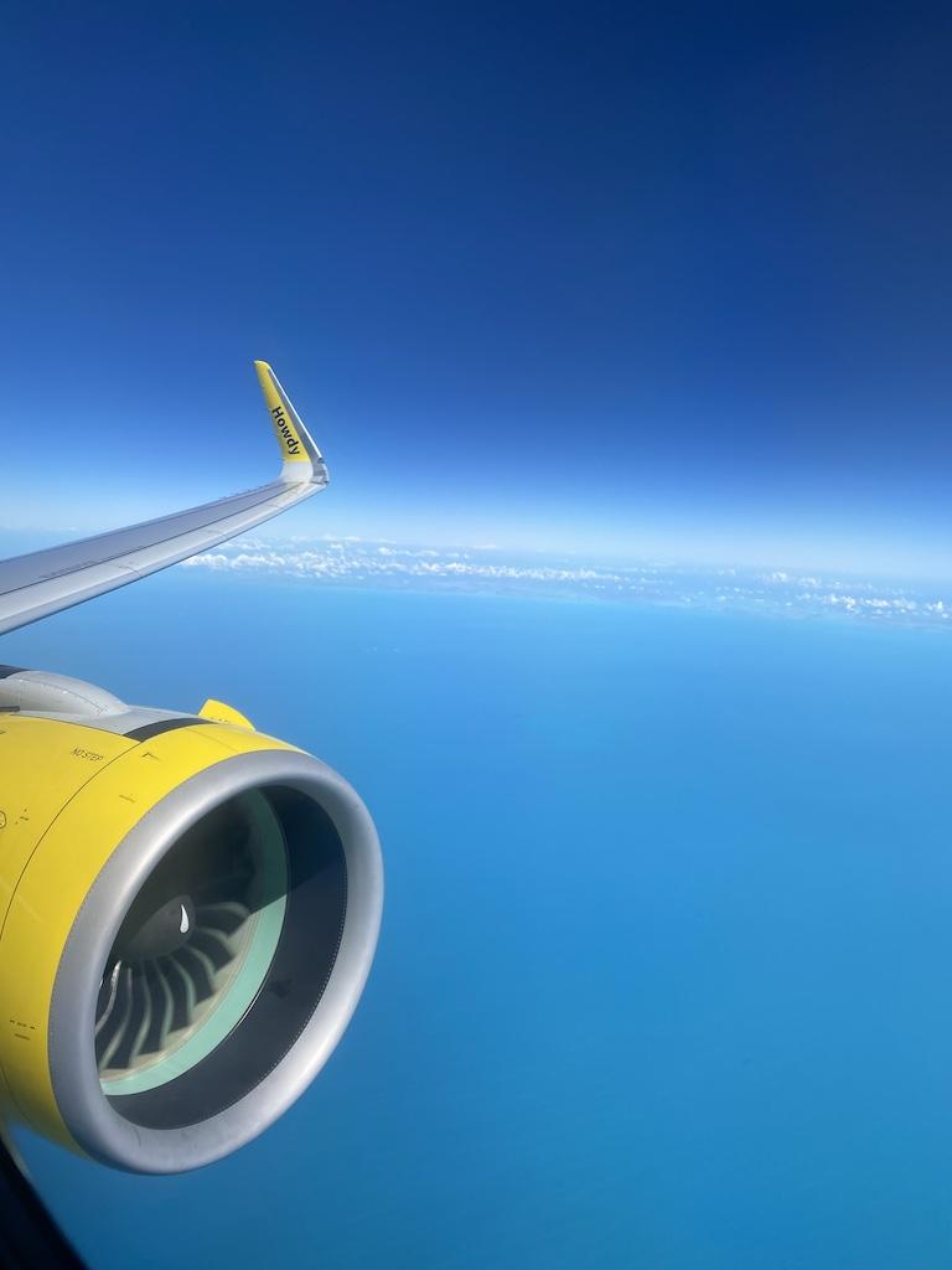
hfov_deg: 53.1
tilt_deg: -7.5
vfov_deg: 67.3
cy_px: 635
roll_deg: -3.9
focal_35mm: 26
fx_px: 953
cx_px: 476
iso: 32
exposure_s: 1/3846
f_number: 1.8
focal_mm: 4.25
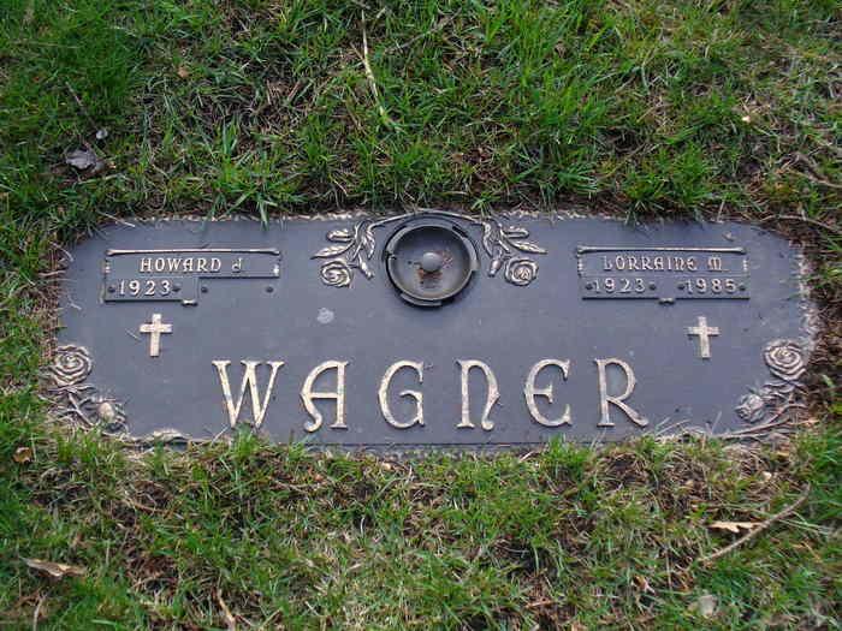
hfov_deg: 39.7
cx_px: 421
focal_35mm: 48
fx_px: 1168
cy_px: 316
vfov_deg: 30.3
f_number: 3
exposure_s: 1/125
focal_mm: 7.9
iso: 80
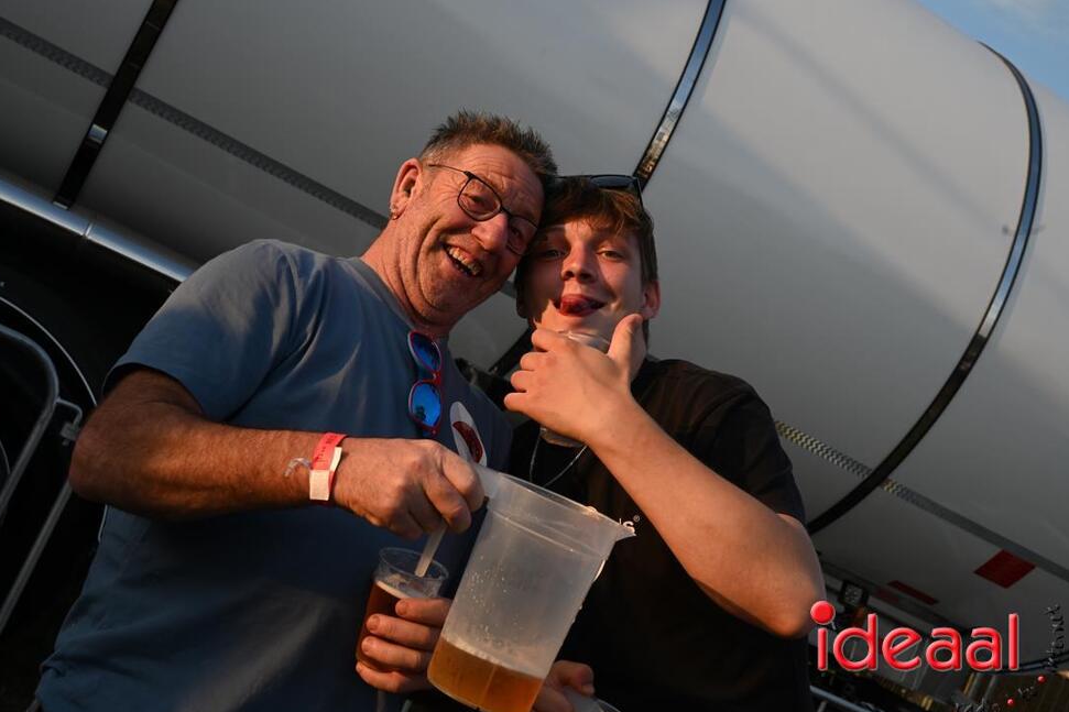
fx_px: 1455
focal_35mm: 49
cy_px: 362
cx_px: 528
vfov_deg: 27.5
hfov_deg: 40.3
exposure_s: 1/400
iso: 640
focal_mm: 48
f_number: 10
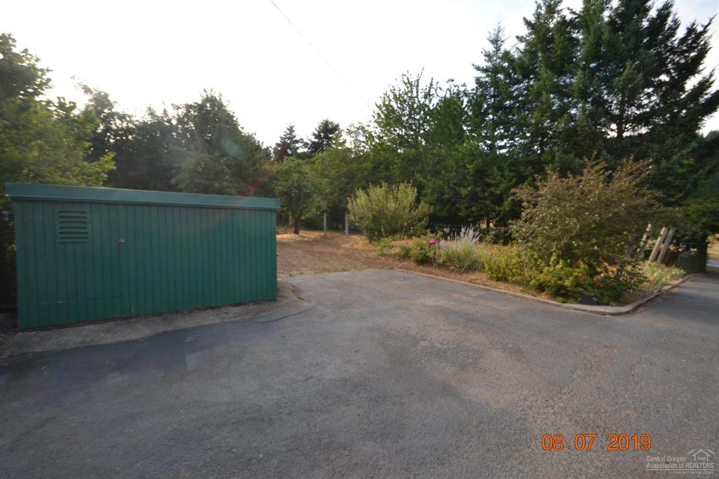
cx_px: 360
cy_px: 240
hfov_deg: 100.4
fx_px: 300
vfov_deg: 77.3
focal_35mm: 15
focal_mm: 10
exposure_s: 1/200
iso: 100
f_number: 4.5
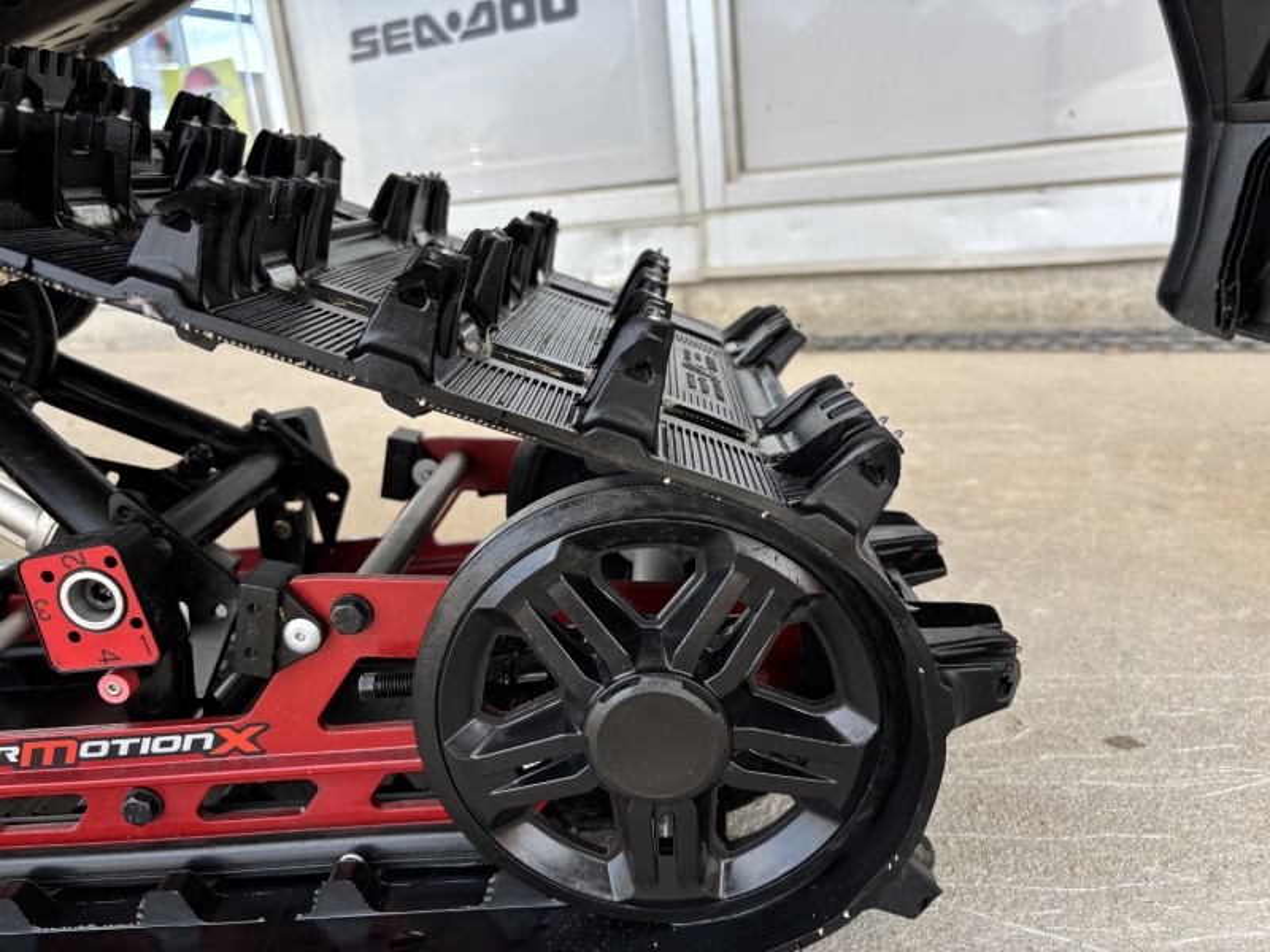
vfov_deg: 53.1
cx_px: 635
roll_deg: +6.3
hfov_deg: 67.3
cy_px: 476
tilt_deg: -16.9
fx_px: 954
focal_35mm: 26
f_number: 1.6
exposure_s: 1/428
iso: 50
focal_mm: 5.96
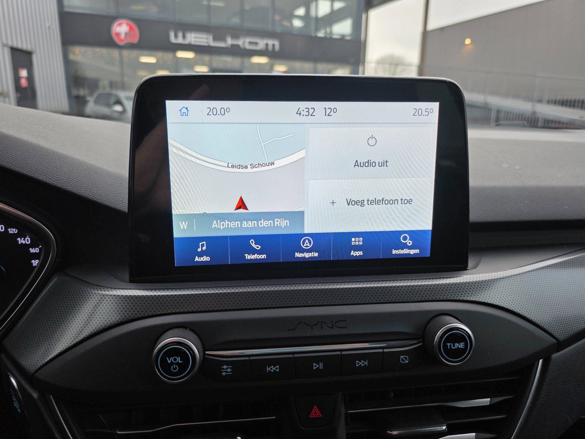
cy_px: 220
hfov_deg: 73.9
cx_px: 292
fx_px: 389
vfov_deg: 58.9
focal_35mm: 23
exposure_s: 1/180
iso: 64
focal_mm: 6.3
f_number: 1.7
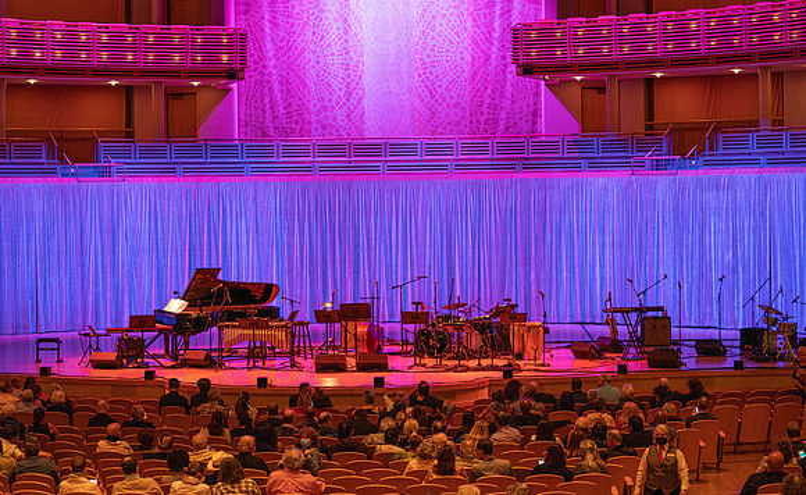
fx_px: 1578
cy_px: 266
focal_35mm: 72
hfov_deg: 28.7
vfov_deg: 17.8
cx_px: 403
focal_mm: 70
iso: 3200
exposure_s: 1/50
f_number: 4
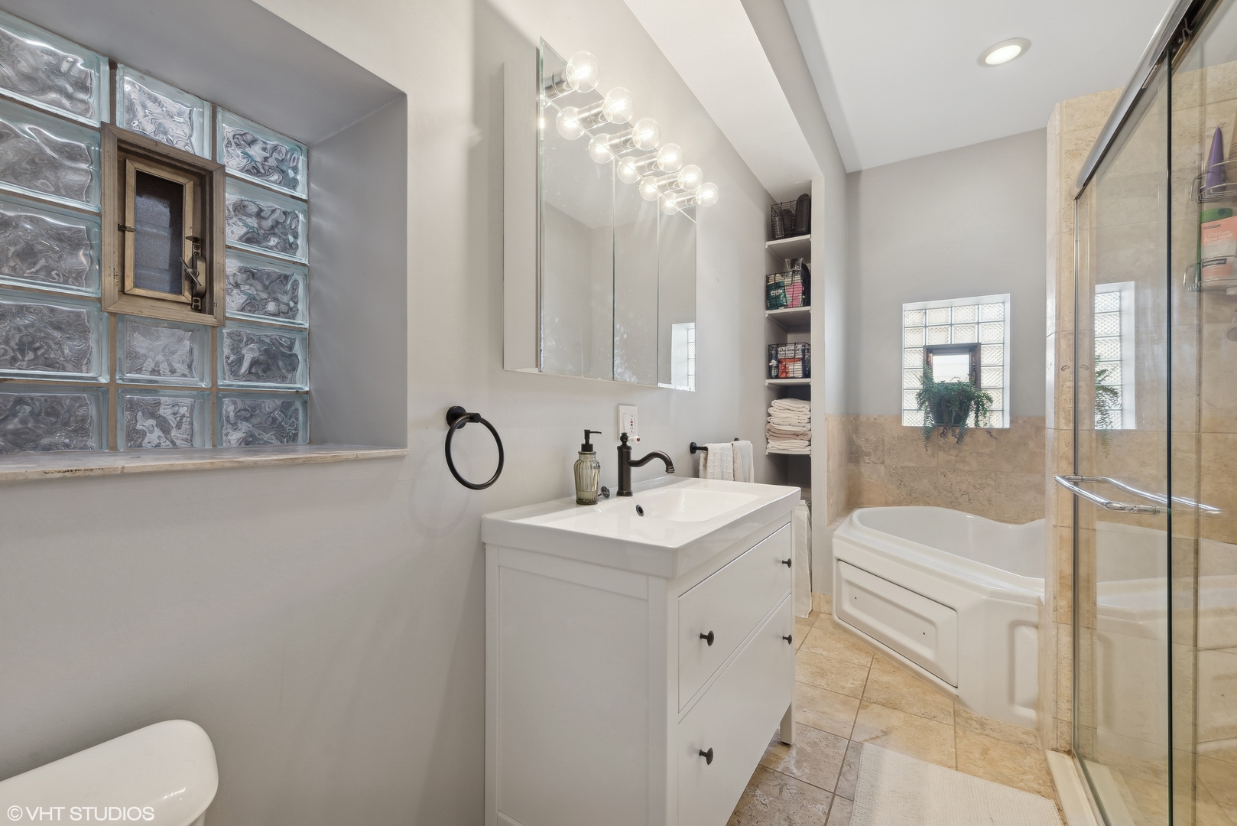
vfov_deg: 77.4
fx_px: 516
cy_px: 413
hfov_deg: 100.4
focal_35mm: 15
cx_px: 618
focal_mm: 15
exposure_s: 1/6
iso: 200
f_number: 8
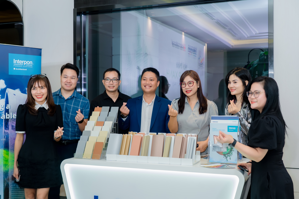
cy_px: 100
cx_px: 150
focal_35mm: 45
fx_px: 374
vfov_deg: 29.9
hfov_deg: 43.6
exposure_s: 1/160
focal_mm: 45
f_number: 4
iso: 1600
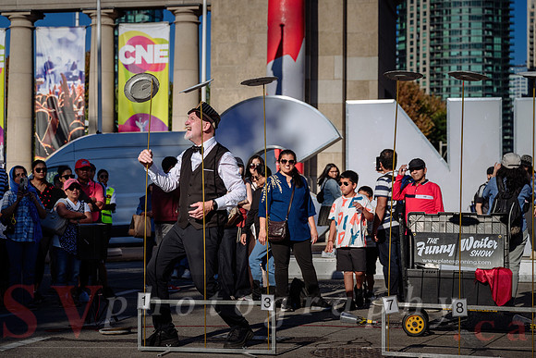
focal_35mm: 70
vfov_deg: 19.4
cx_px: 245
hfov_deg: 28.7
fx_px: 1046
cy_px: 169
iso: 64
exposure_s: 1/640
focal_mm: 63
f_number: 4
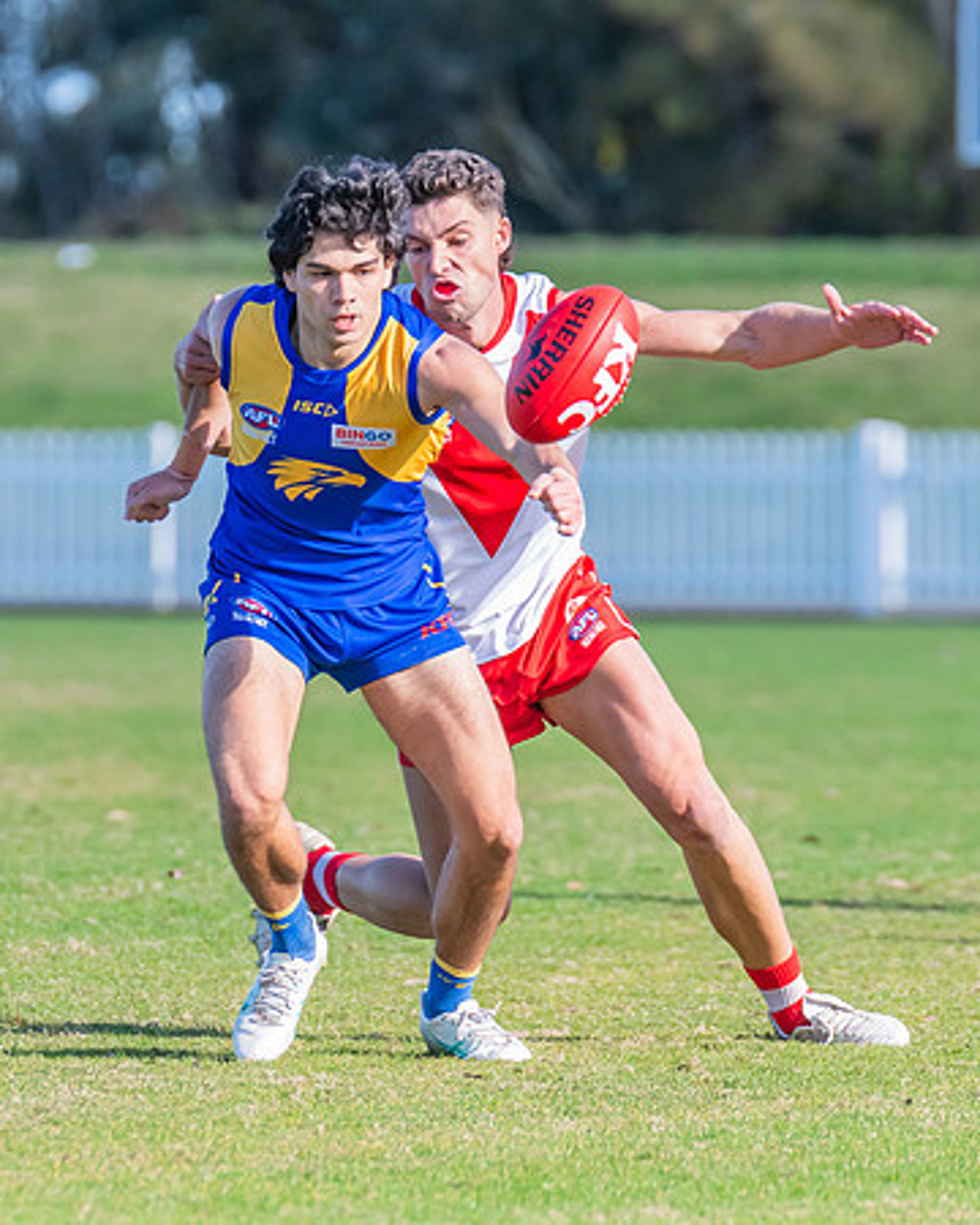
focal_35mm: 720
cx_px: 117
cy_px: 537
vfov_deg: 2.7
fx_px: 26105
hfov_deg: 2.2
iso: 800
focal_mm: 360
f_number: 6.3
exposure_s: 1/1250
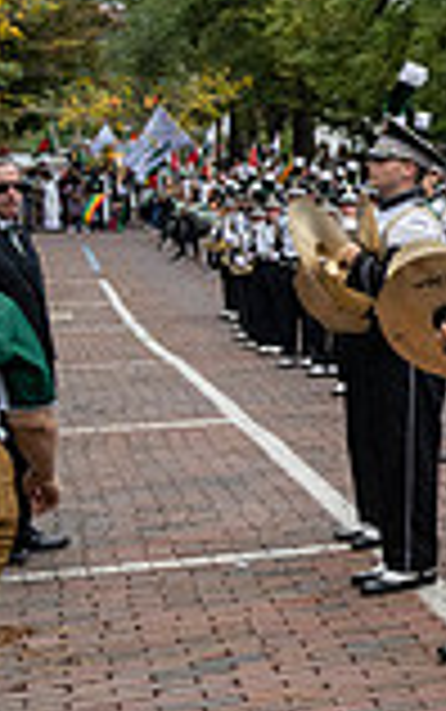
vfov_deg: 23.0
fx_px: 1747
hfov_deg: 10.8
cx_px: 1257
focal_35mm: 90
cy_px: 295
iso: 640
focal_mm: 24
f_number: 4
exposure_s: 1/1600
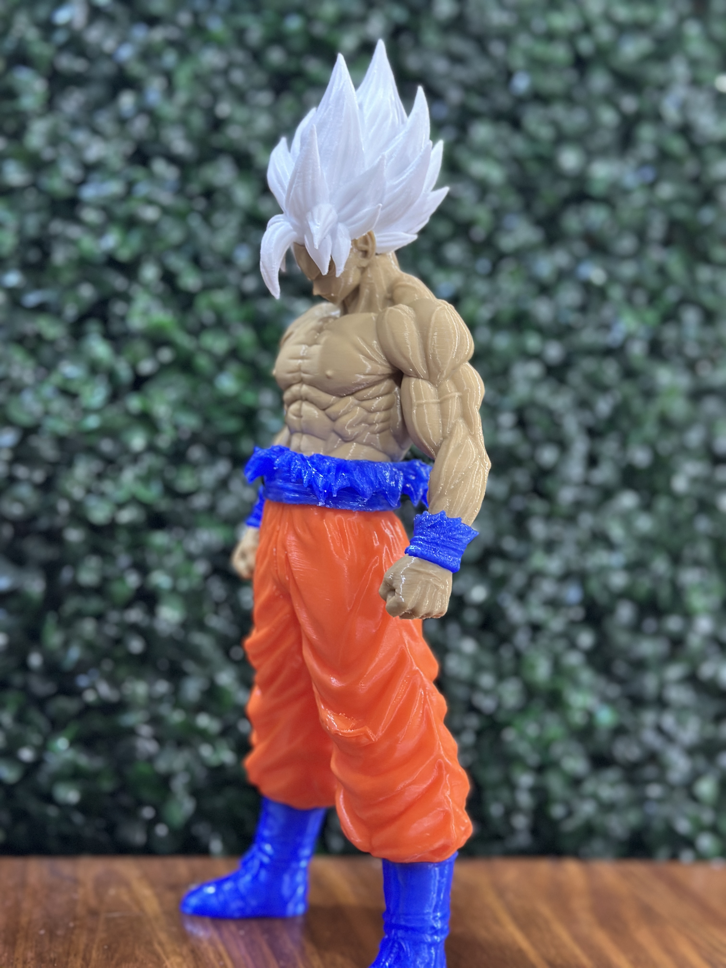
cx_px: 363
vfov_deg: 39.7
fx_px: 1342
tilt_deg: -2.1
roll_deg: -7.0
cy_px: 484
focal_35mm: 48
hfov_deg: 30.3
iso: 500
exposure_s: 1/33
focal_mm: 6.86
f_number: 1.78
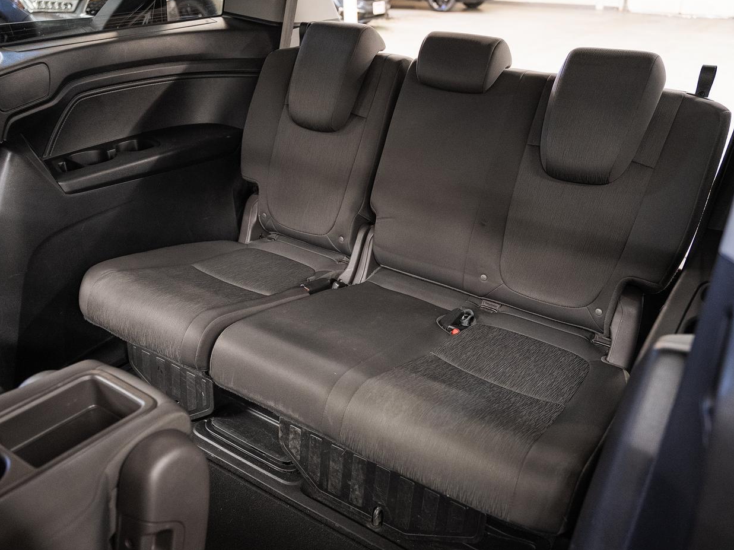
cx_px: 407
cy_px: 297
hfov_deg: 61.5
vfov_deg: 48.2
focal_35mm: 29
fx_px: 615
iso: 1250
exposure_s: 1/25
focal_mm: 24
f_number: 2.8
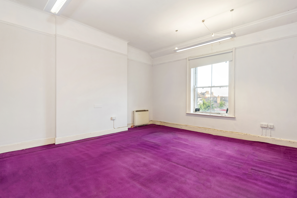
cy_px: 99
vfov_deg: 70.5
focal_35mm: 17
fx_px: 140
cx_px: 148
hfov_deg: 93.3
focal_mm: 17
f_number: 8
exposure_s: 1/10
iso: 320
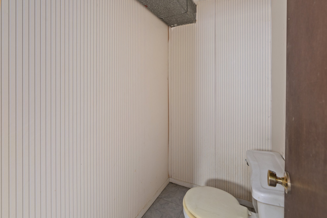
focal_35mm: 16
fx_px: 145
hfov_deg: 96.7
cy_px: 109
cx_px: 164
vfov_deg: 73.7
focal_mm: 16
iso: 320
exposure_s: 30
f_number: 7.1
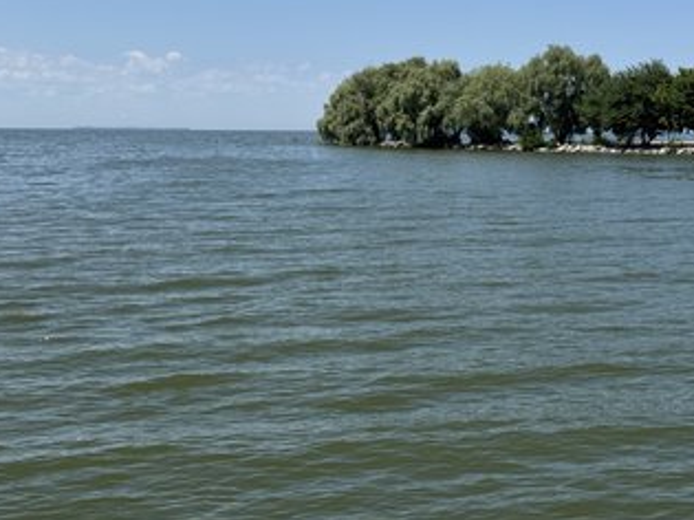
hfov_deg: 31.7
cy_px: 194
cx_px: 394
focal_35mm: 61
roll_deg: +0.0
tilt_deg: -2.4
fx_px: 1222
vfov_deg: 23.9
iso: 64
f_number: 1.78
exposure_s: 1/5848
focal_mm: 6.76
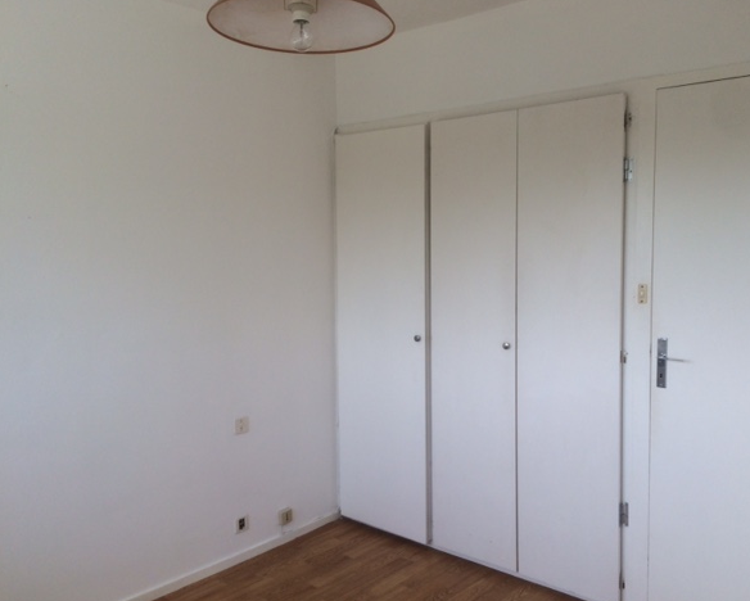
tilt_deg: -4.2
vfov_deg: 47.2
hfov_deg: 57.1
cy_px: 299
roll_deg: +0.5
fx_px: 689
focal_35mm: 31
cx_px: 406
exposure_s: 1/289
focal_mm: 4.15
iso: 32
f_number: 2.2
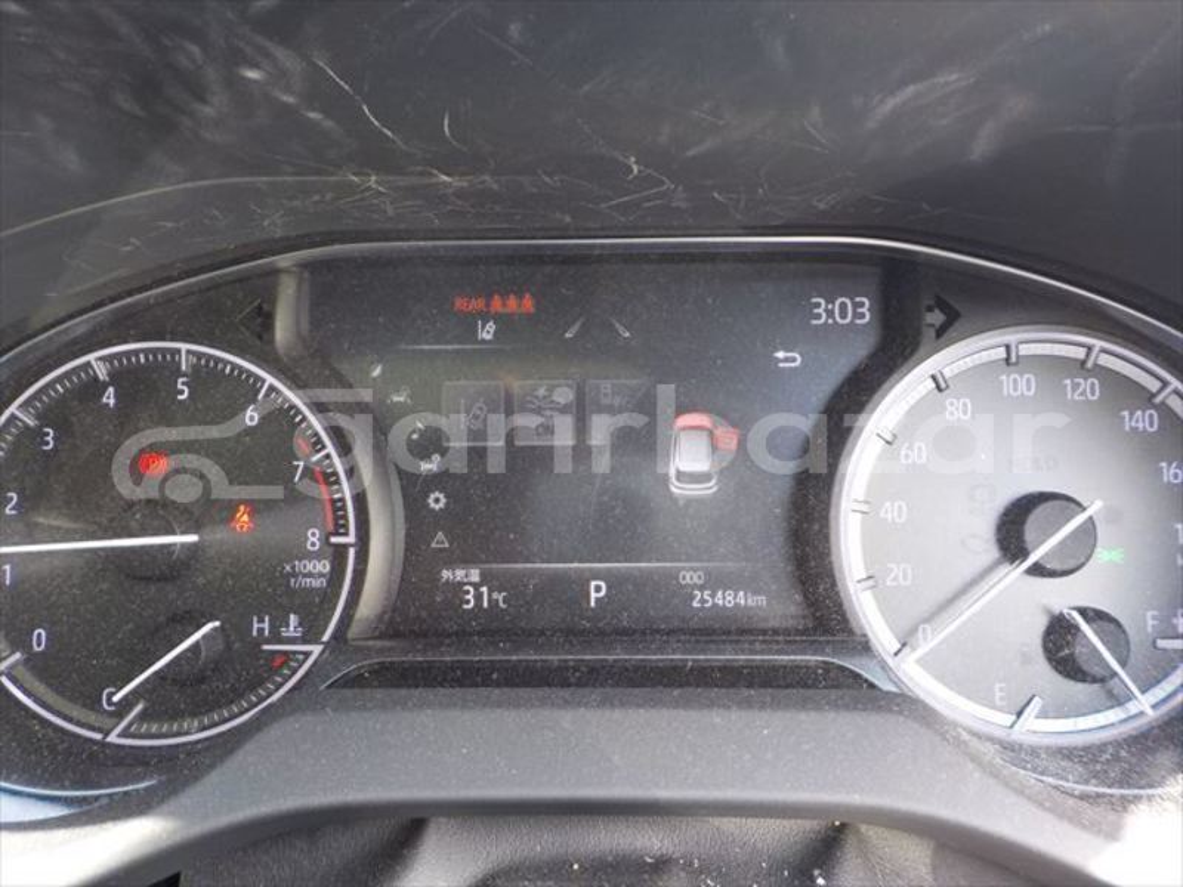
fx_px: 1025
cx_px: 592
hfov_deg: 60.0
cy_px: 444
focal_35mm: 30
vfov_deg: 46.8
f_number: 3.3
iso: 140
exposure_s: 1/30
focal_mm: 4.1
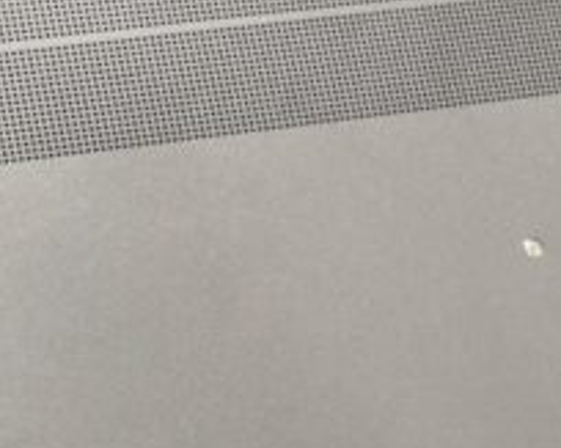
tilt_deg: -21.6
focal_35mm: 147
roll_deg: -0.4
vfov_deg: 10.5
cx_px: 484
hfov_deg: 13.0
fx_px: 2440
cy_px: 245
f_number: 1.78
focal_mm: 6.76
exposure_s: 1/40
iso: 320
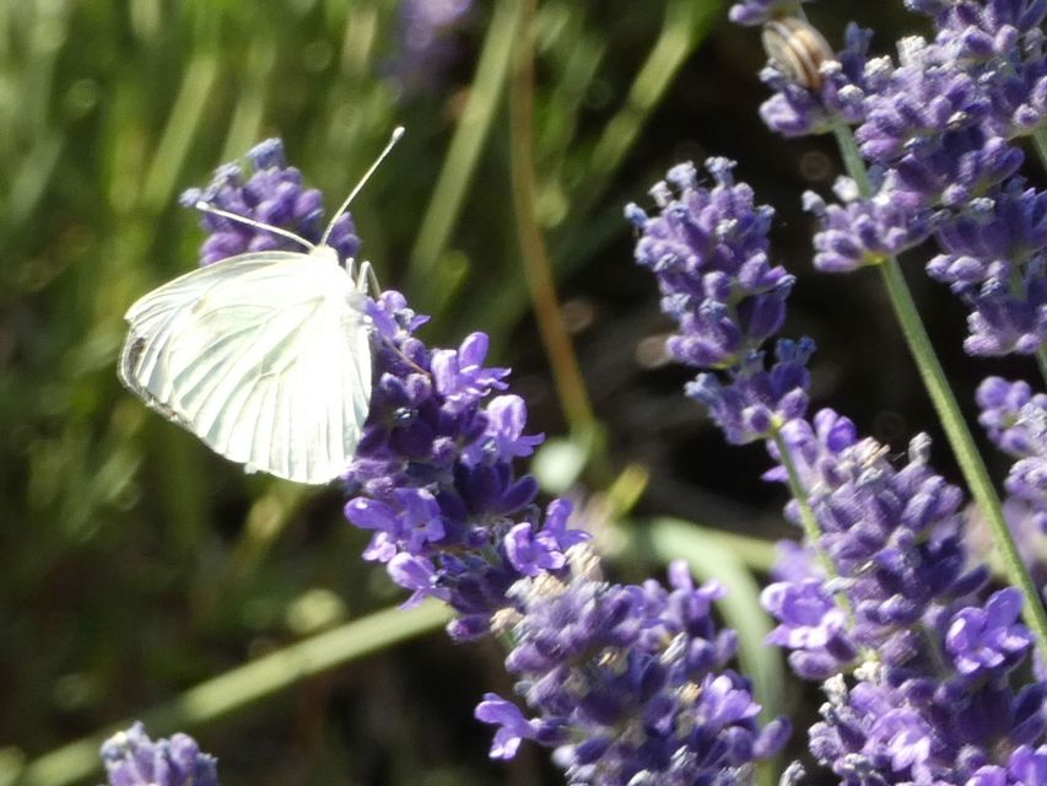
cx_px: 524
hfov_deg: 6.2
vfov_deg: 4.7
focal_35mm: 319
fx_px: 9650
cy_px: 393
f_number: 5.6
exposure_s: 1/80
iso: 125
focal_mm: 57.2
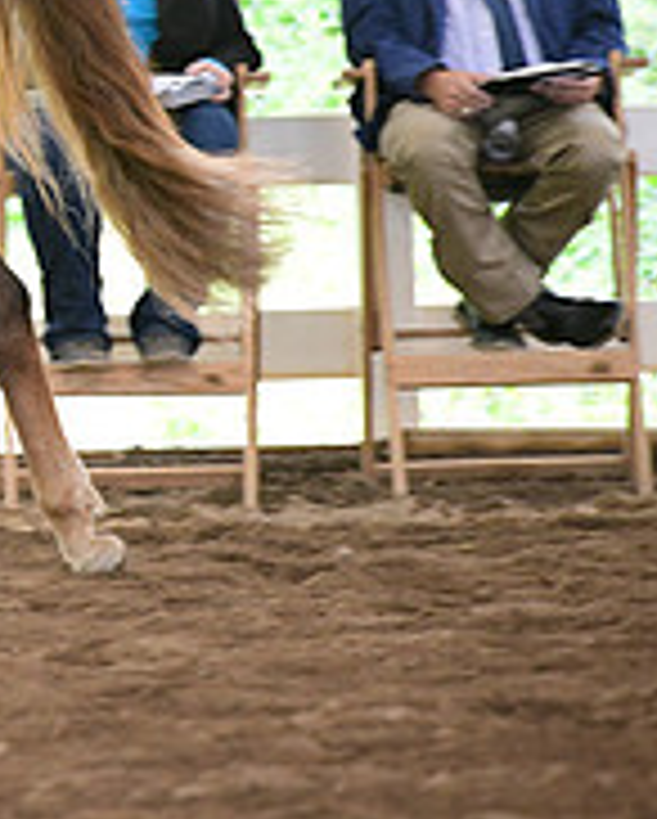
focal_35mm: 597
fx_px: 14486
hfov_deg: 2.6
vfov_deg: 3.2
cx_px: -621
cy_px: 11
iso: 2500
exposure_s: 1/250
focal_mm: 200
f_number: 4.5
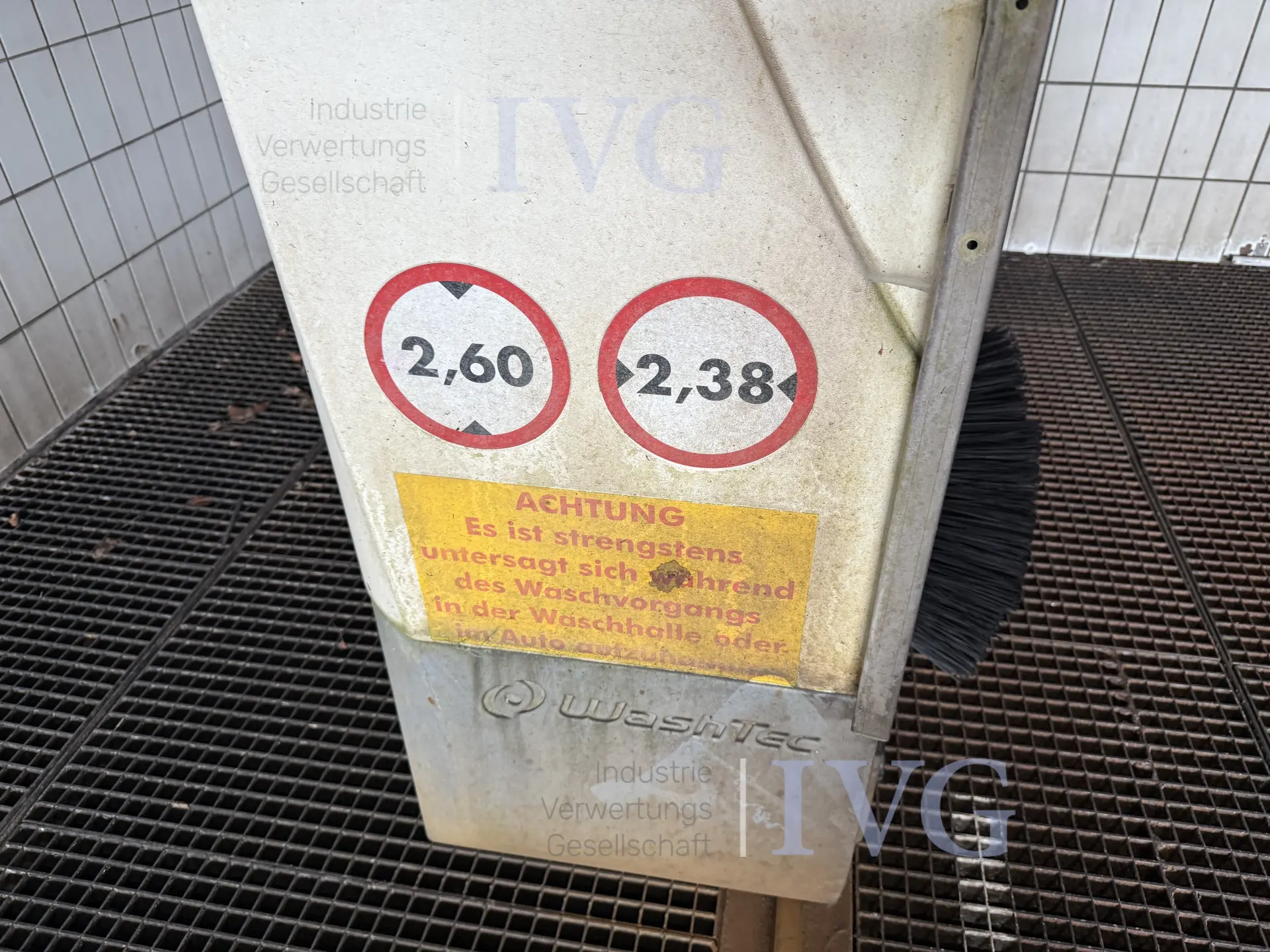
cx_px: 635
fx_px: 881
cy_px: 476
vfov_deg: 56.8
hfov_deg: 71.6
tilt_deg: -35.2
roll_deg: +1.6
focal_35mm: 24
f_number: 1.78
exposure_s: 1/60
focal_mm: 6.76
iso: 200
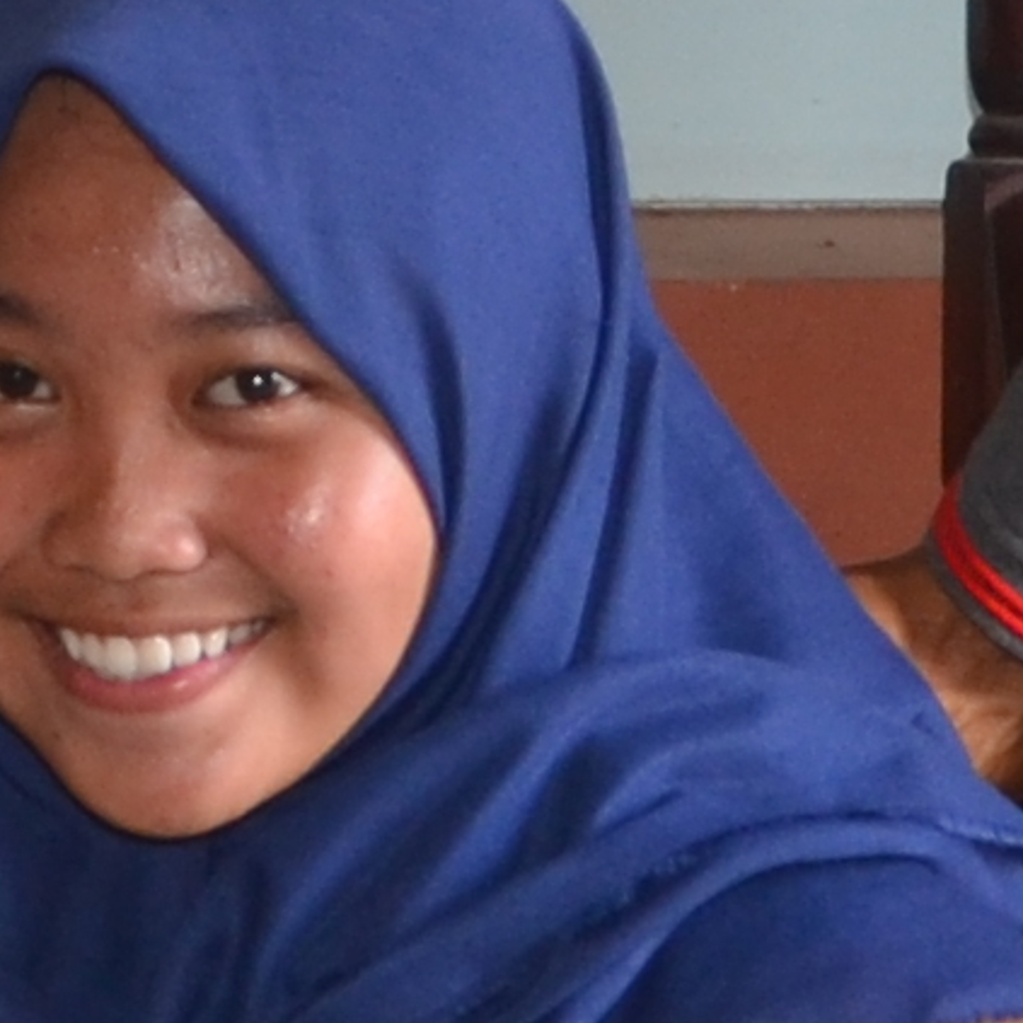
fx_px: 8927
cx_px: -145
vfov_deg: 6.5
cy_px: -169
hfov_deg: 6.5
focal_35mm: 267
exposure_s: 1/60
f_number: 3.8
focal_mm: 18
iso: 320
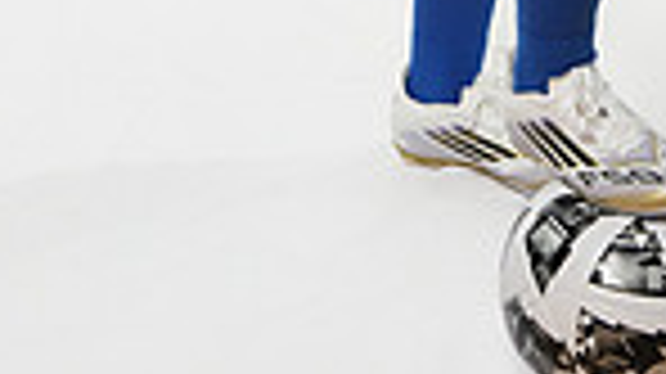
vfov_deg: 7.4
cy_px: -572
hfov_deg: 14.1
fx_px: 2681
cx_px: 504
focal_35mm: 152
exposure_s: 1/125
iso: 500
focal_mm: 47.6
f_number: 8
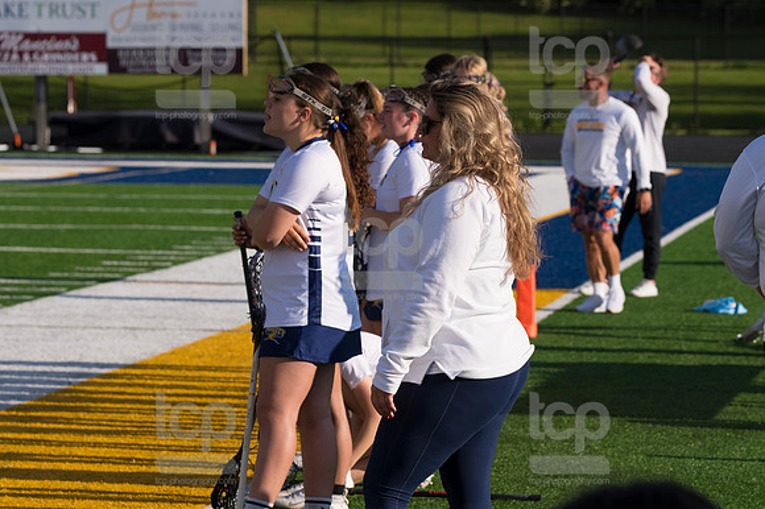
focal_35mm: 165
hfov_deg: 12.5
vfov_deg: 8.3
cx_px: 382
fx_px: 3504
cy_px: 254
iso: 250
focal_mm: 110
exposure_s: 1/1600
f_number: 5.6
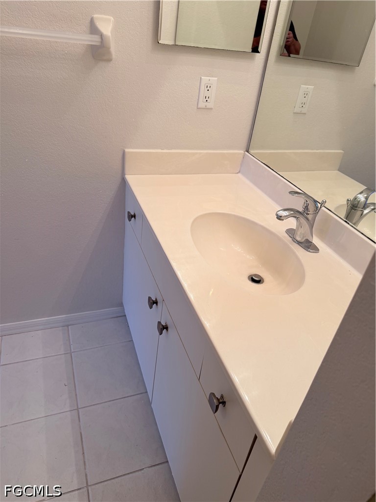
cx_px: 188
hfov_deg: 56.8
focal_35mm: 24
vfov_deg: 71.6
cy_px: 251
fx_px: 348
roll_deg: -8.6
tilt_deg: -31.2
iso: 125
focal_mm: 6.76
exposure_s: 1/120
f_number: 1.78
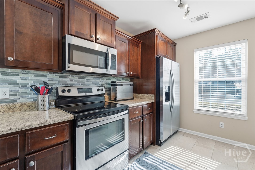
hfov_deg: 96.7
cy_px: 85
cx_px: 128
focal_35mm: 16
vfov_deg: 73.8
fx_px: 113
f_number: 9
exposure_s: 1/50
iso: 320
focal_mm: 16
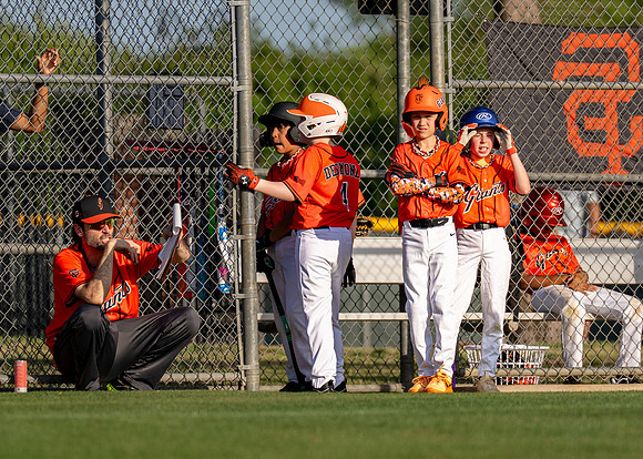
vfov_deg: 3.1
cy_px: 235
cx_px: 414
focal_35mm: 470
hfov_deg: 4.3
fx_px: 8578
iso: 160
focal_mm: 200
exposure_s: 1/3200
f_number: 2.8
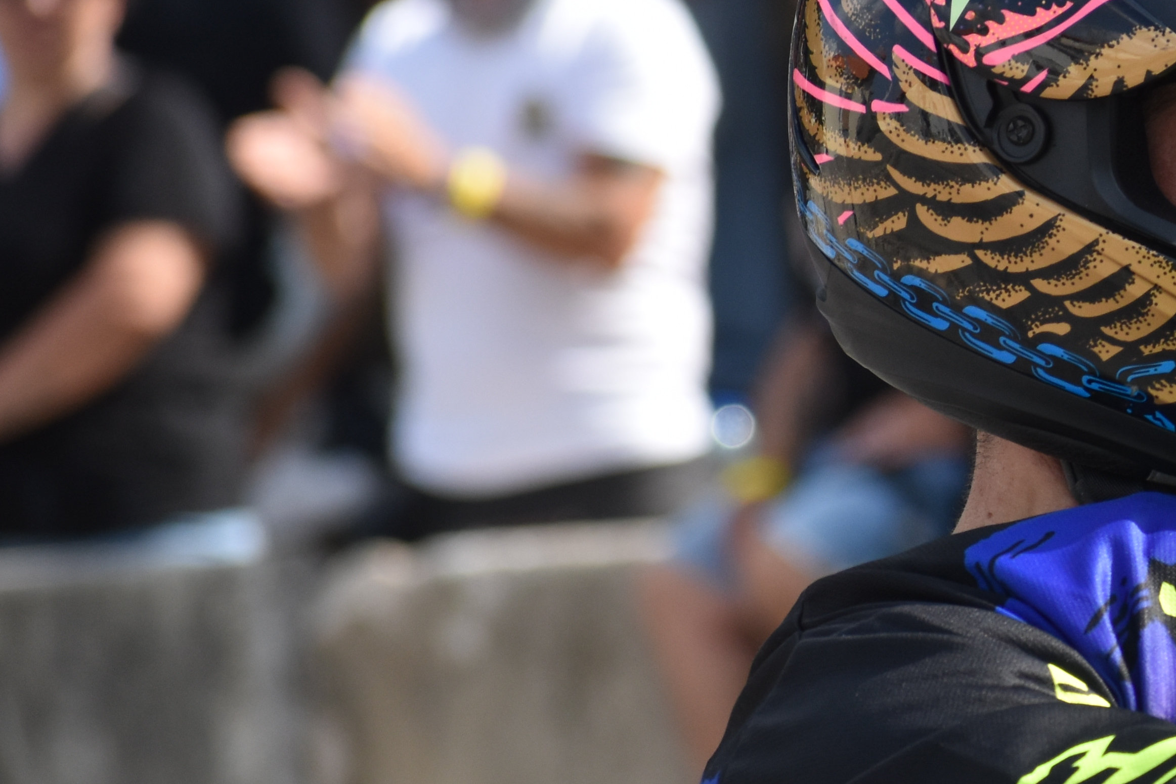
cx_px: 1432
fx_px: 17704
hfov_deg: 3.8
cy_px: 234
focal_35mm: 542
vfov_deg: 2.5
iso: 400
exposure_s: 1/1250
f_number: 5
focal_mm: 140
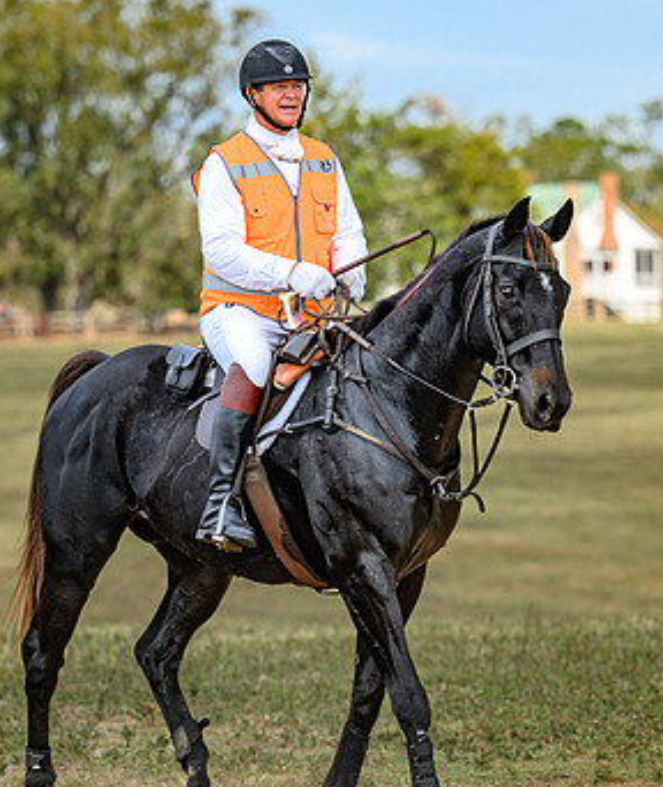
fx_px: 6209
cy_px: 448
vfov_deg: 7.3
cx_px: 368
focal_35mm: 261
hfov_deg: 6.1
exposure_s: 1/1000
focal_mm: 135
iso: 400
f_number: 3.5
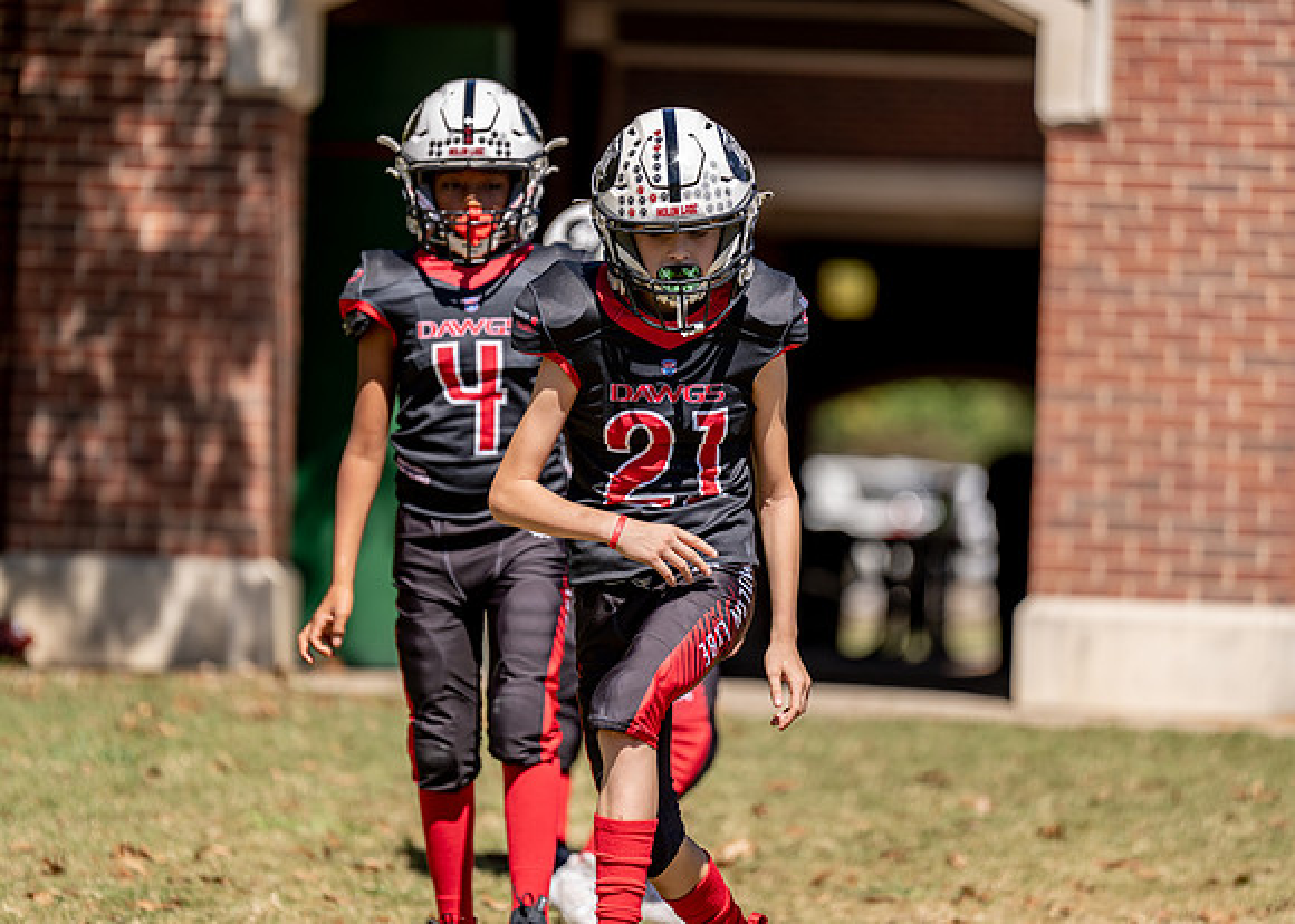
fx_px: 7951
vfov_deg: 6.7
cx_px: 672
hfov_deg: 9.3
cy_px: 448
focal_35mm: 216
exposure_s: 1/1600
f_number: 2.8
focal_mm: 200
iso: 100
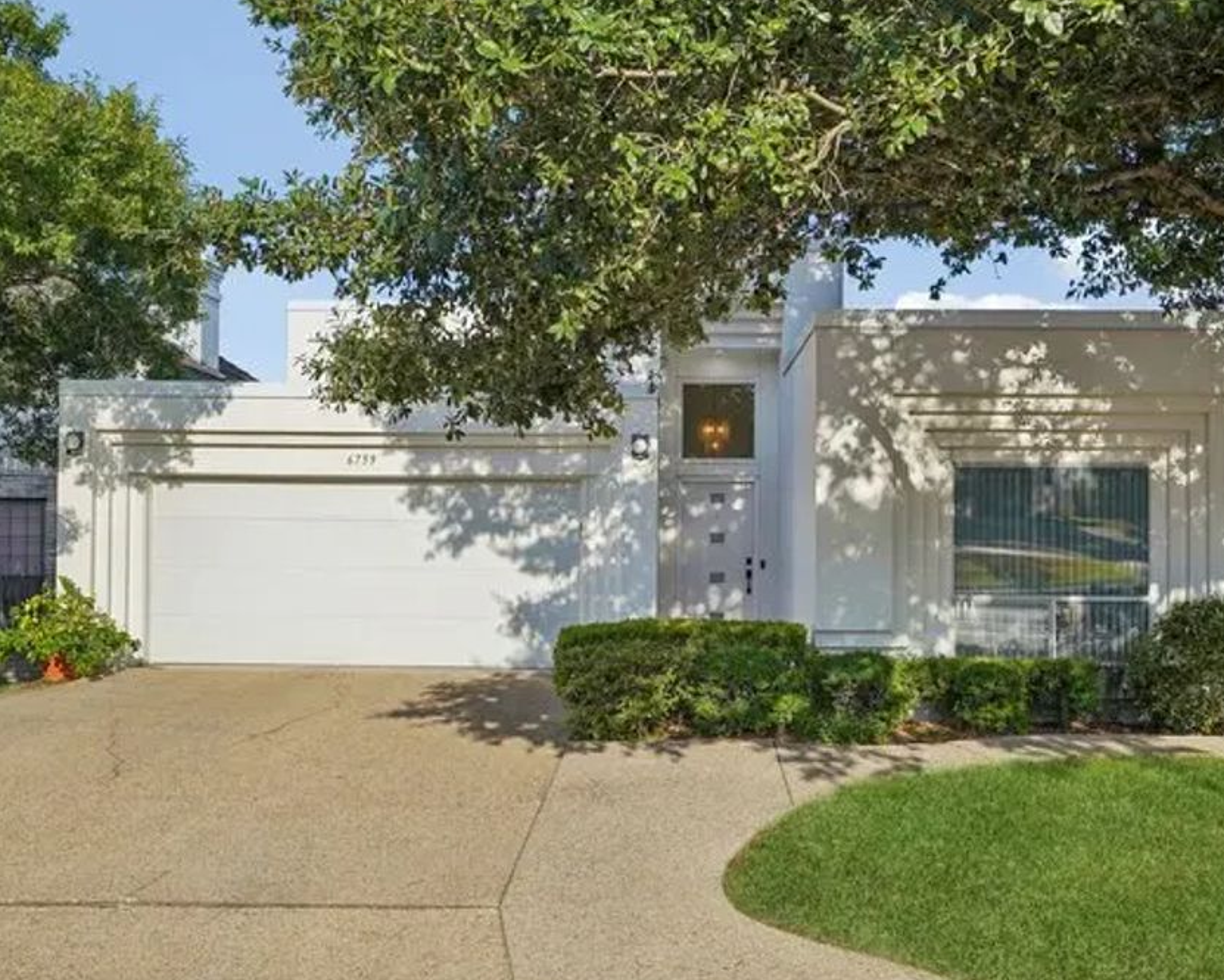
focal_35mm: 37
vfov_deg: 40.1
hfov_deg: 49.0
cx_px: 680
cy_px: 484
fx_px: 1341
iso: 100
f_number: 8
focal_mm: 32
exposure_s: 1/250
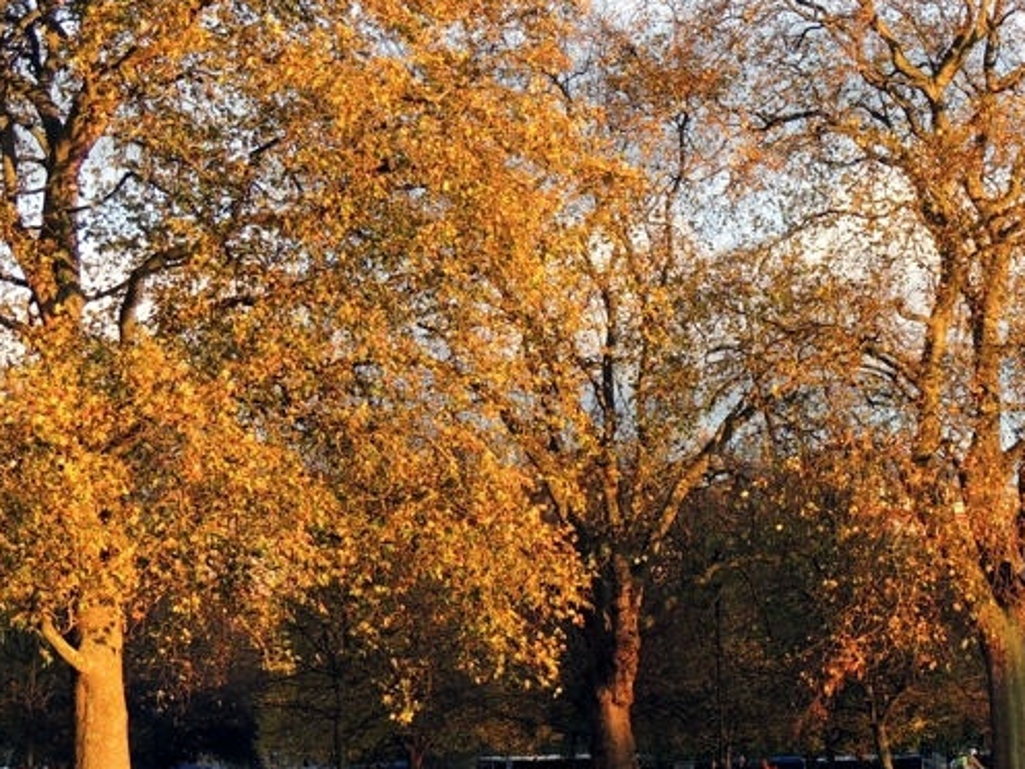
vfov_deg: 15.9
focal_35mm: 93
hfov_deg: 20.8
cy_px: 259
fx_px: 2754
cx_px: 827
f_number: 3.6
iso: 100
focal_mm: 8.9
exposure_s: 1/100
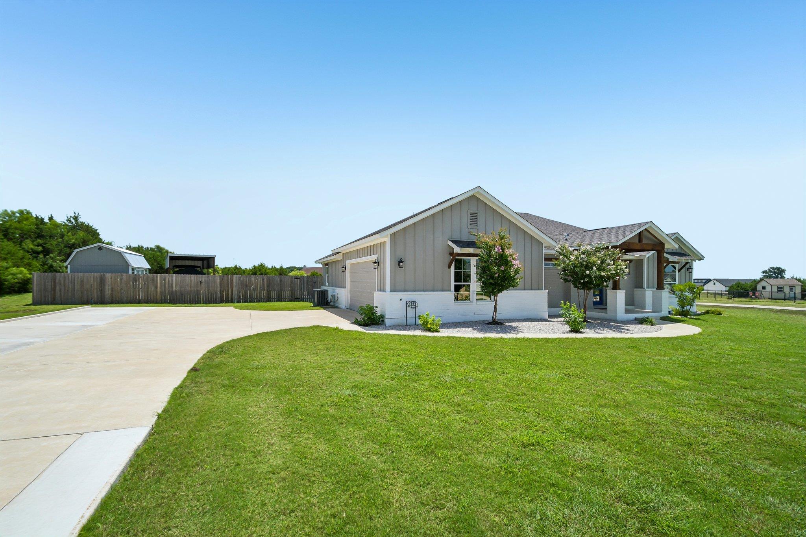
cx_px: 403
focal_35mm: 15
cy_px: 268
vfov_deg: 77.3
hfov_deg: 100.4
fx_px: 336
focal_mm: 10
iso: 400
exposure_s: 1/1000
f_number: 8
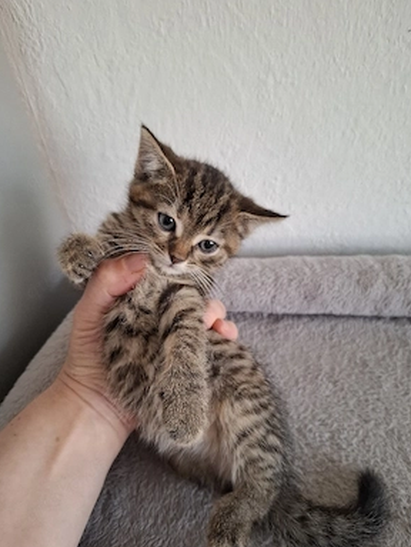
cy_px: 283
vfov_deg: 71.5
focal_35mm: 24
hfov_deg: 56.9
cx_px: 207
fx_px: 379
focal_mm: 5.54
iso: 320
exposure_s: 1/100
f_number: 1.8
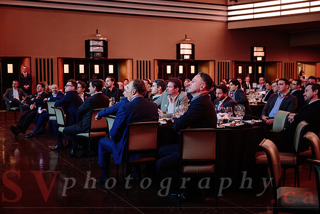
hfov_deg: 43.4
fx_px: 402
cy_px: 106
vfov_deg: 29.8
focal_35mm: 45
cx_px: 158
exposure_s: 1/20
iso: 1600
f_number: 2.8
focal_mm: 44
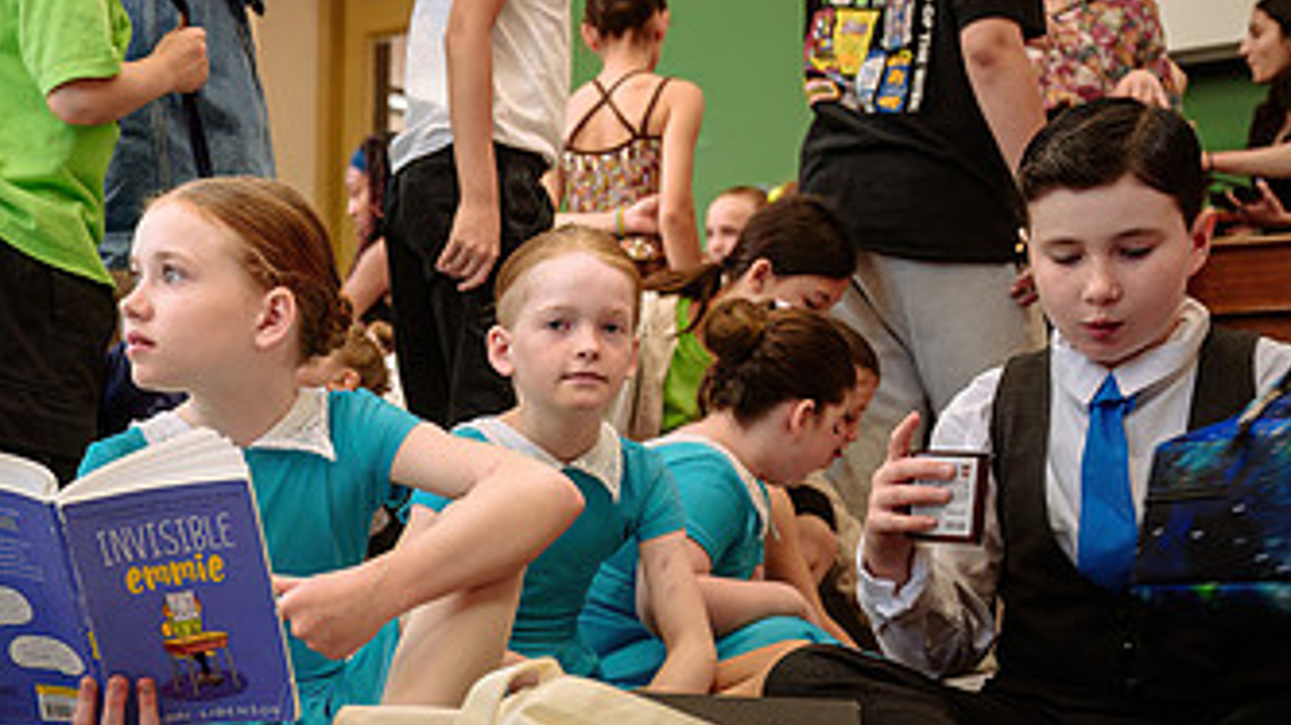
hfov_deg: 36.0
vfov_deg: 20.7
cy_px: 617
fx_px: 1950
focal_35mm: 57
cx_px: 355
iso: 320
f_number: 3.2
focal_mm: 28
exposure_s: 1/100
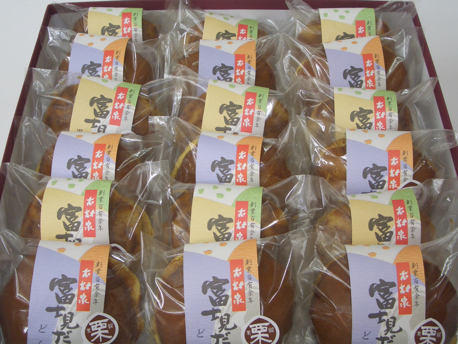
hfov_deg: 38.9
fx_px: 648
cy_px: 172
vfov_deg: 29.7
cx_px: 229
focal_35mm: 49
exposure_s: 1/30
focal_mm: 8.2
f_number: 3.1
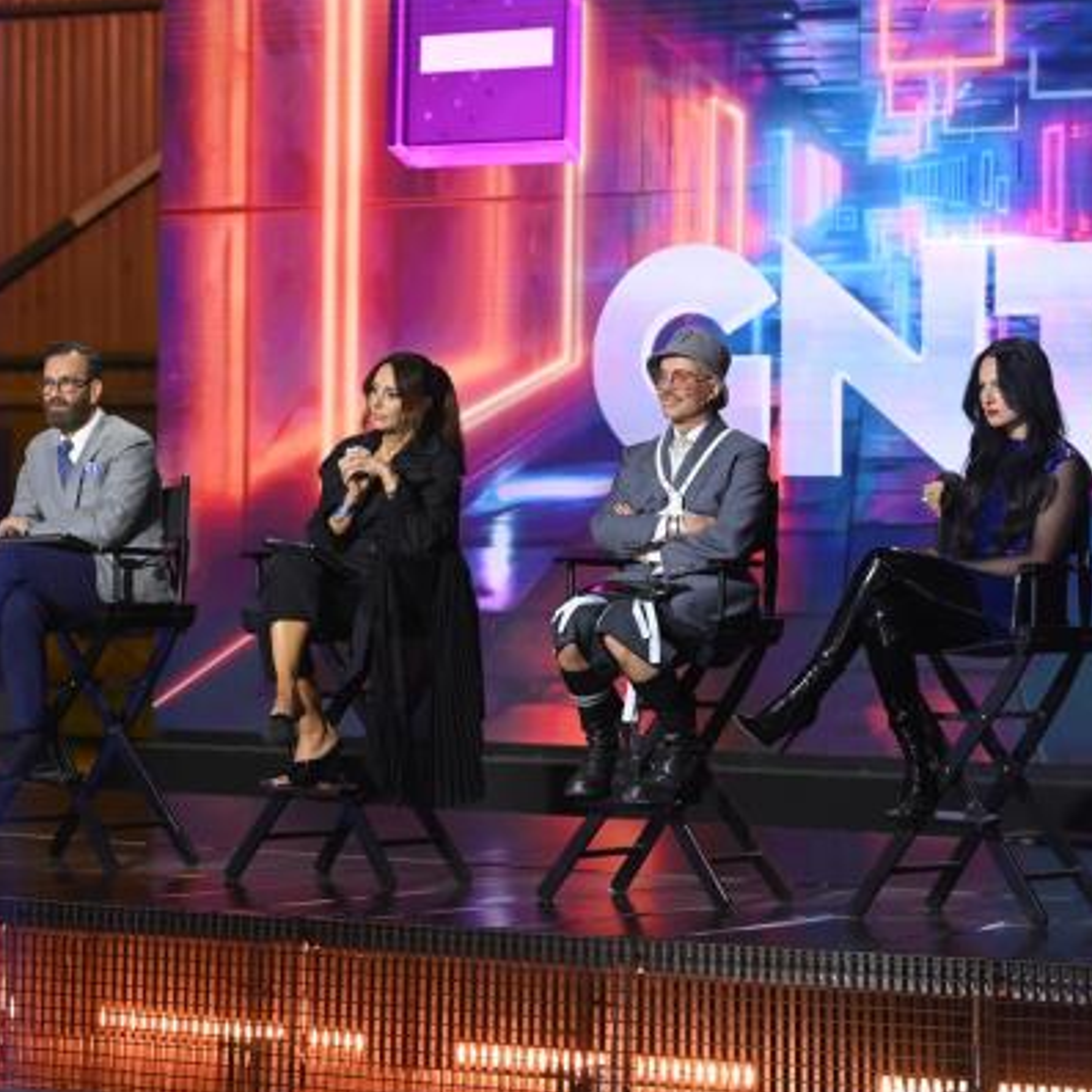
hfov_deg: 12.1
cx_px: 349
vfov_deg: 12.1
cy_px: 505
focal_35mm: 144
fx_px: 5139
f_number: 3.5
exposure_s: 1/250
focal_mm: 102
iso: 4000
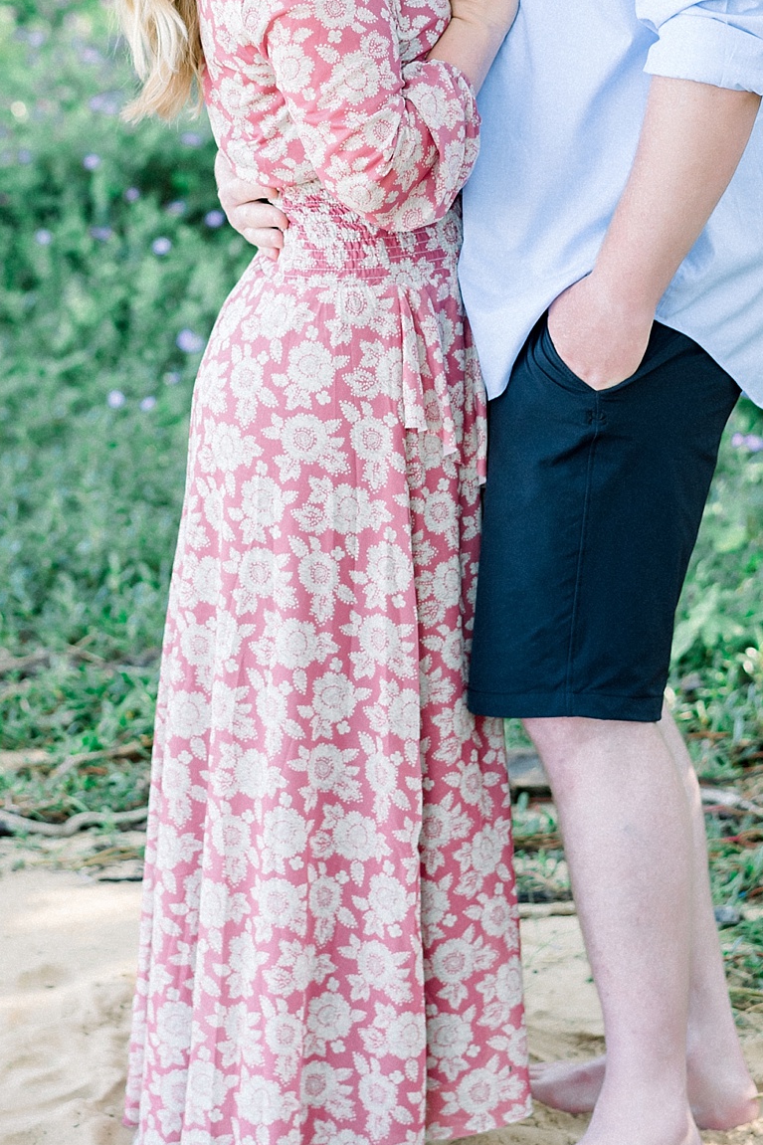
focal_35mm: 136
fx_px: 4325
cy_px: 138
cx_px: 275
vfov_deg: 14.9
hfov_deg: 10.1
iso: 200
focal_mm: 58
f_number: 2.8
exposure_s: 1/200
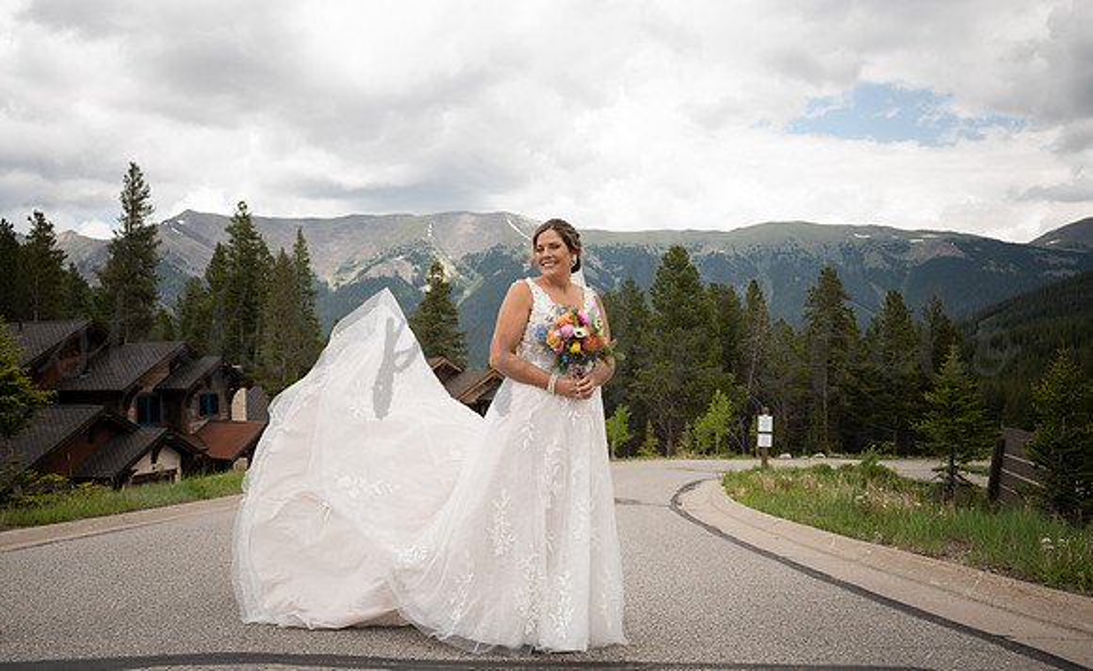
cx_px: 489
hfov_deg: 58.6
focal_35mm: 33
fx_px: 972
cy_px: 402
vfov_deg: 37.9
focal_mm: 29
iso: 200
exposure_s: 1/800
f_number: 4.5
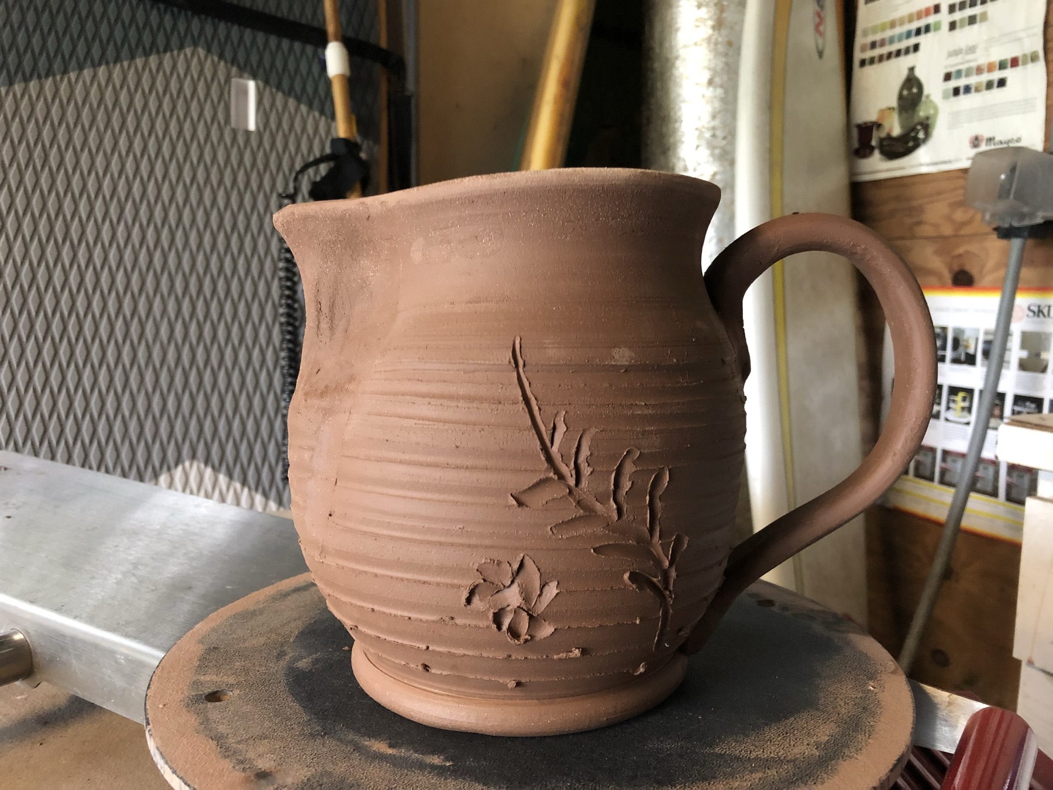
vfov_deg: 49.7
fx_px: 852
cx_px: 526
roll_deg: -0.8
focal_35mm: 28
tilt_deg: -7.6
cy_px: 395
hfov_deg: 63.4
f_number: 1.8
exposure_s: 1/6
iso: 100
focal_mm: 4
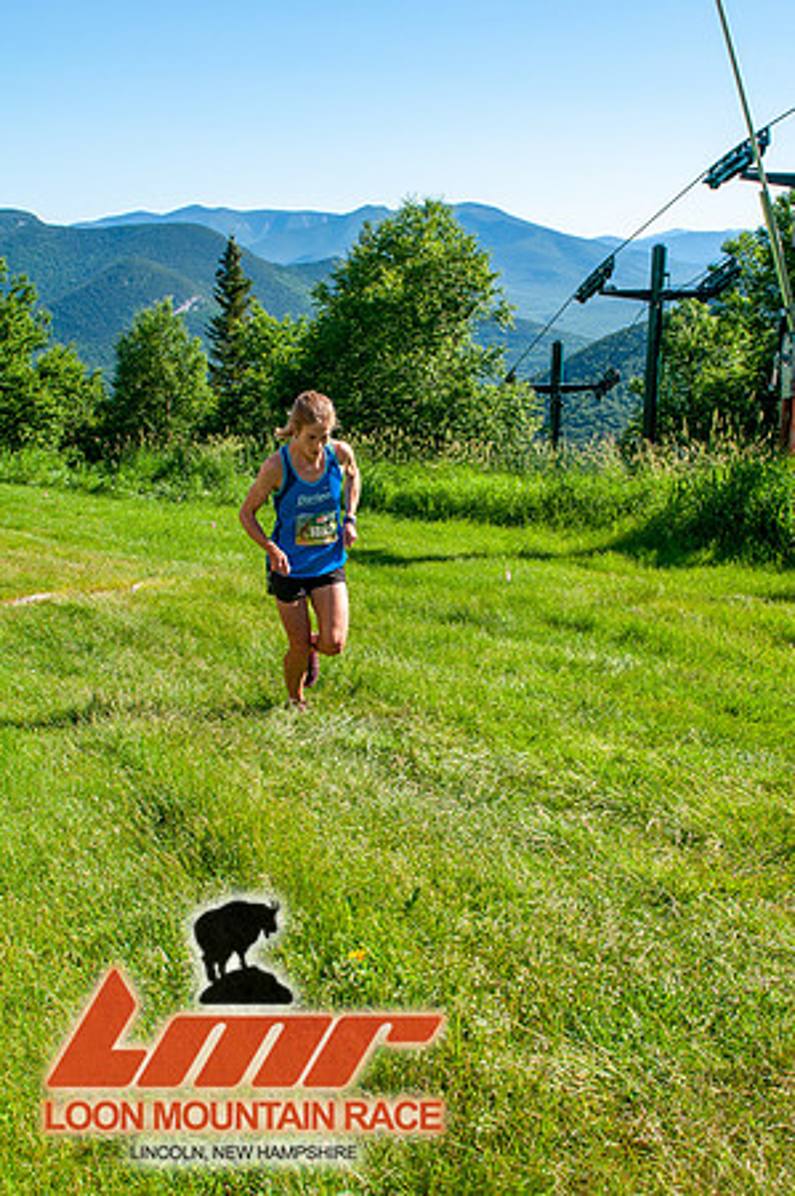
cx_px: 398
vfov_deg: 53.2
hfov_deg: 36.8
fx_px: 1195
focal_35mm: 36
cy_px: 598
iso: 200
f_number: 8
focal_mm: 24
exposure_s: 1/400
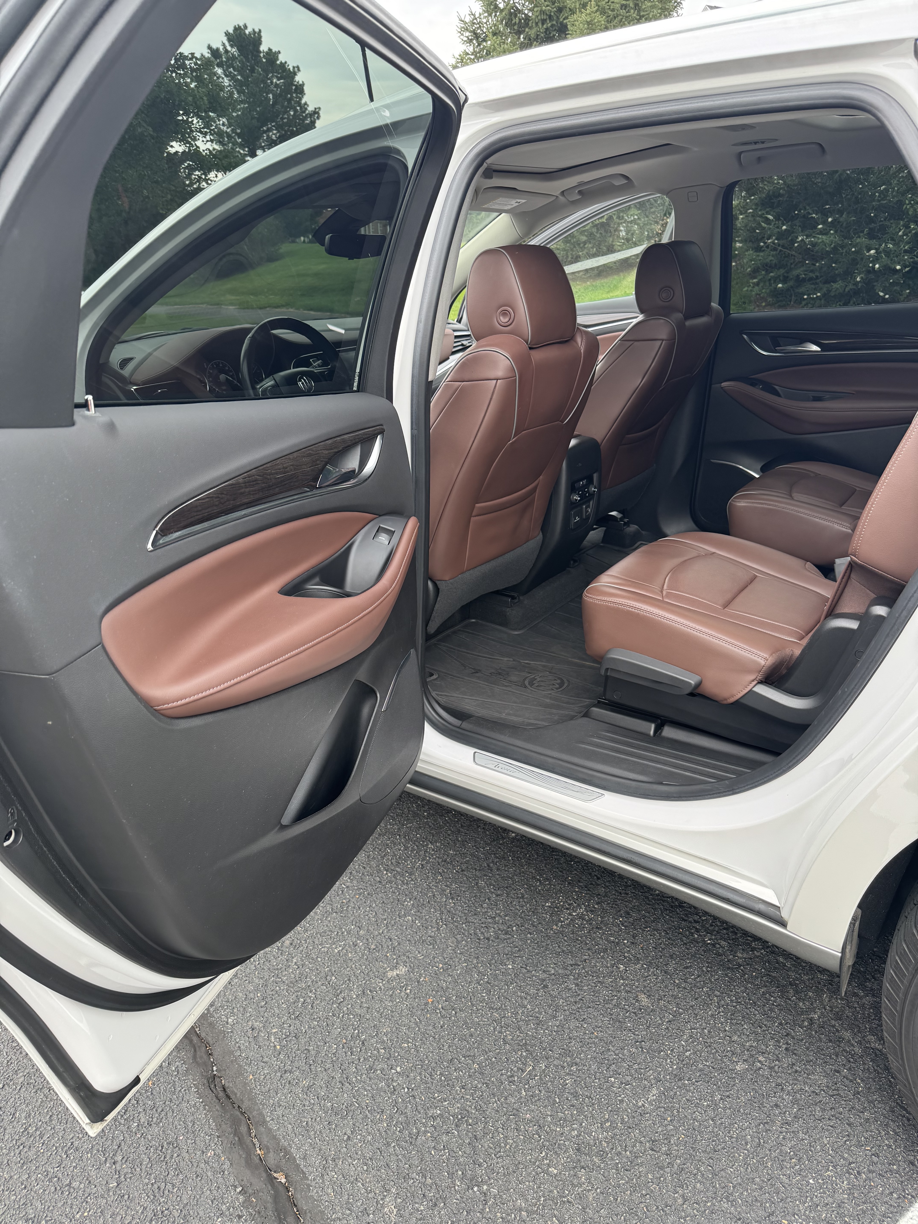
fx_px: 849
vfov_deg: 71.6
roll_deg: +4.3
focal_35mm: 24
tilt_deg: -19.1
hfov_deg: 56.8
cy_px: 612
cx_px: 459
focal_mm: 6.76
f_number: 1.78
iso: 80
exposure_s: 1/159
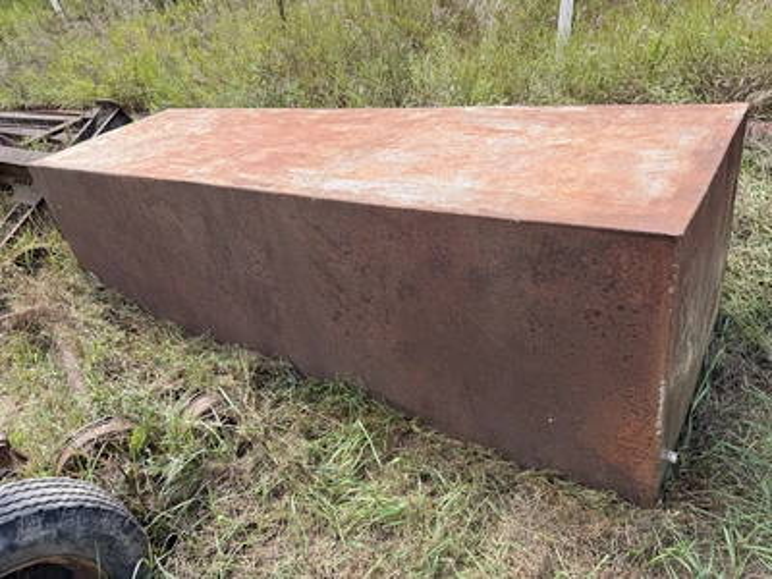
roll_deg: +0.1
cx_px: 386
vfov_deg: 56.8
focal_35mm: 24
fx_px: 535
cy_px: 290
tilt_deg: -23.7
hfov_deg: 71.6
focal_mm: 6.76
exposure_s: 1/1046
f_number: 1.78
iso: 80
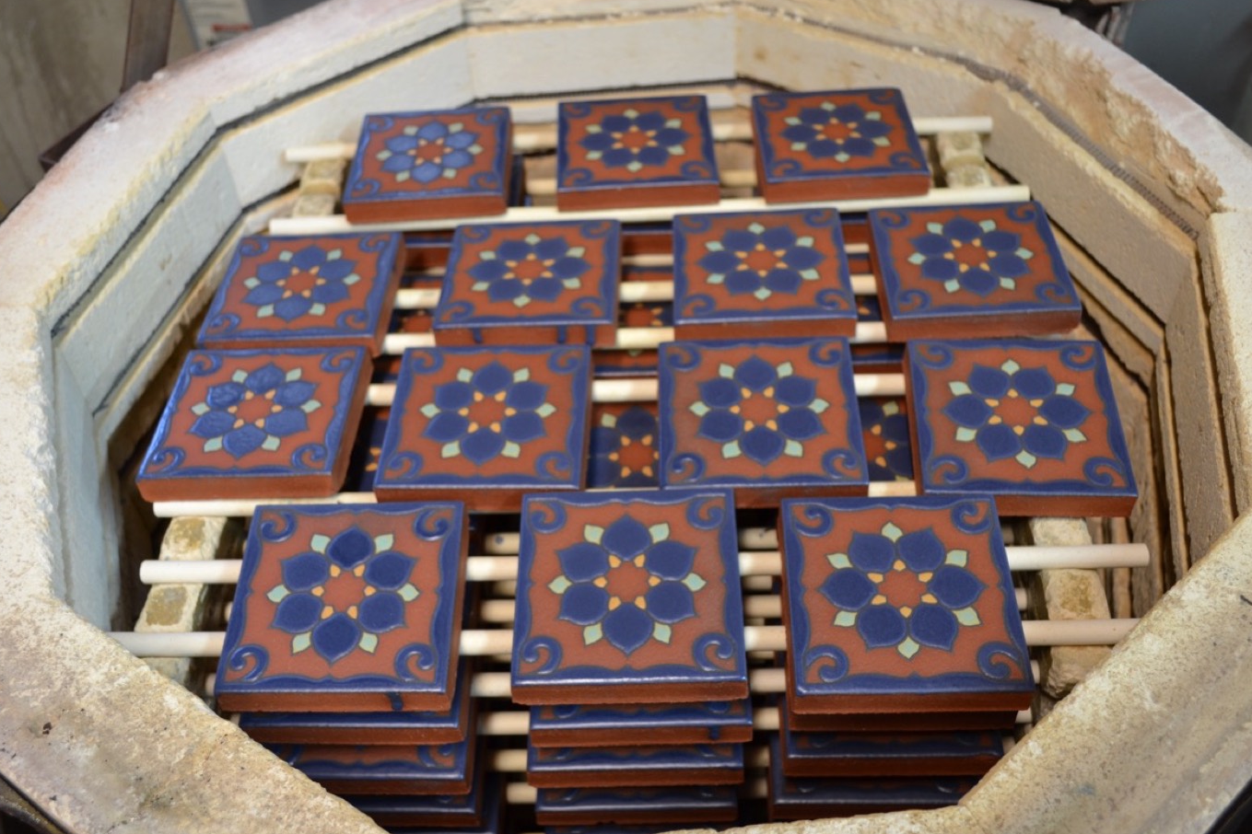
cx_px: 616
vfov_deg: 38.9
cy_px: 423
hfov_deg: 55.8
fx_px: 1182
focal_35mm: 34
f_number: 3.8
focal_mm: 22
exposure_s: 1/20
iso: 400
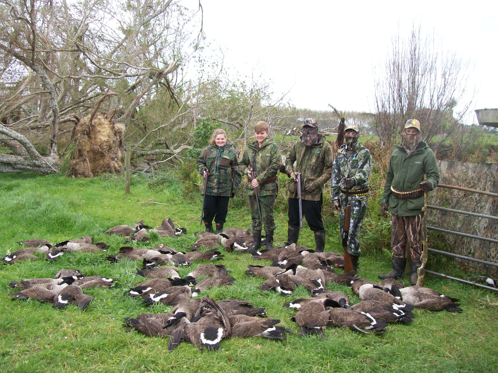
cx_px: 244
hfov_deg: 49.0
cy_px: 195
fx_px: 547
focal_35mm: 38
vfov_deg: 37.7
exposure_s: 1/245
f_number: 2.7
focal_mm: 6
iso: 80
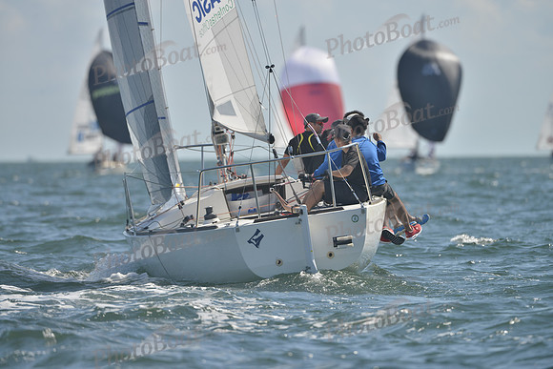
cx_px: 276
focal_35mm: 400
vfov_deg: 3.4
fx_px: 6146
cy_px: 184
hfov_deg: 5.2
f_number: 5.6
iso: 200
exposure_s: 1/1600
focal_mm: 400
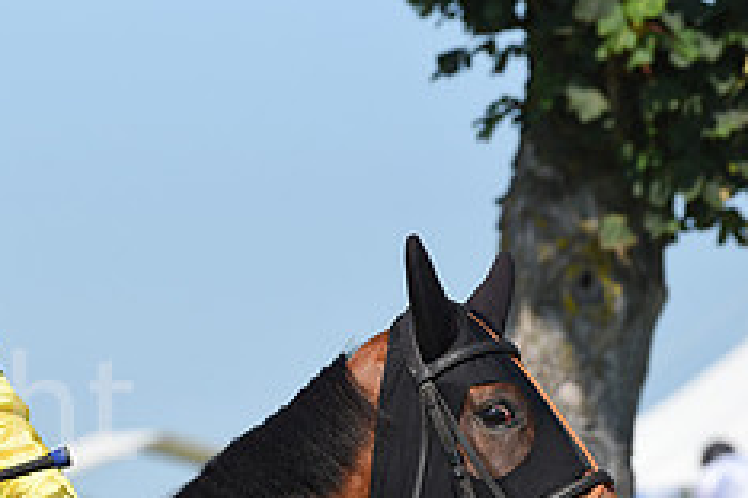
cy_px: 615
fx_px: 9536
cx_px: -61
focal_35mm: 459
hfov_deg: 4.5
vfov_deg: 3.0
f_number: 5.6
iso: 400
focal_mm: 185
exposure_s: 1/3200
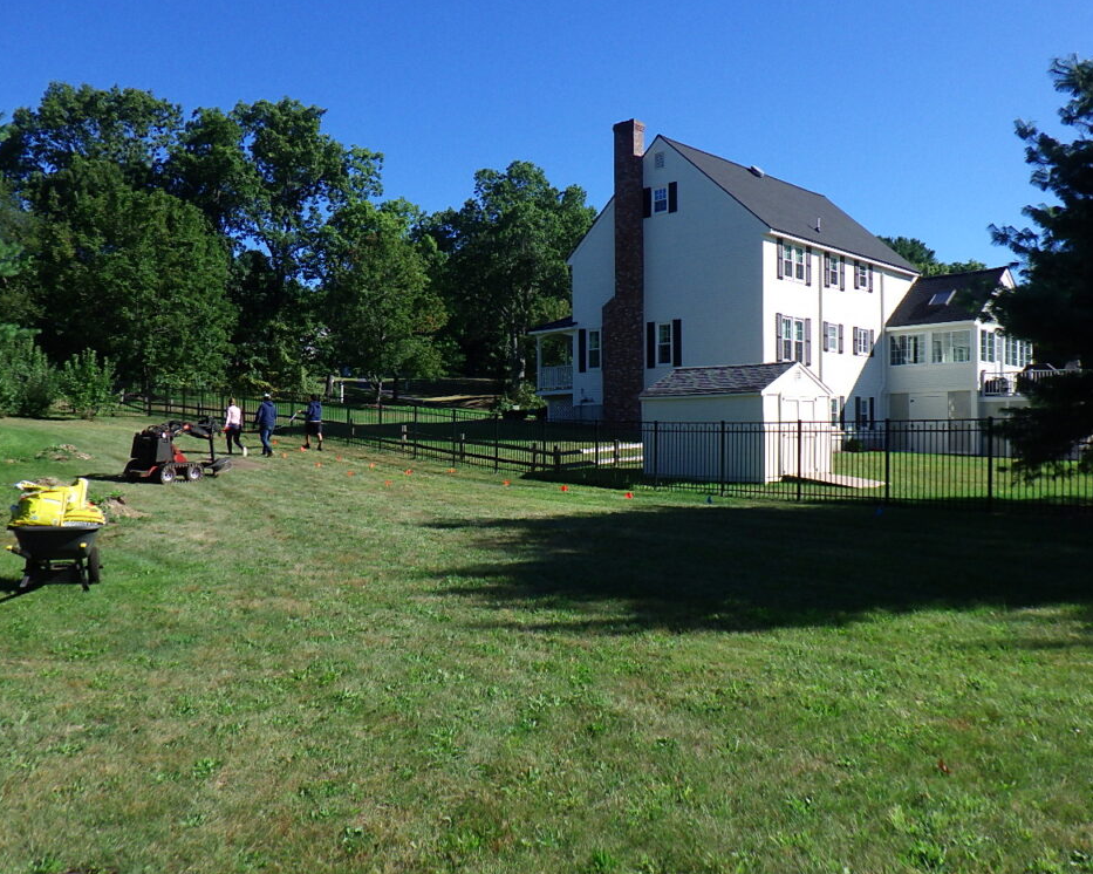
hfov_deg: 58.8
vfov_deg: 48.5
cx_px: 573
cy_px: 444
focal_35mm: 30
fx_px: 970
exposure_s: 1/640
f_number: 4.2
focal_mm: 5
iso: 125
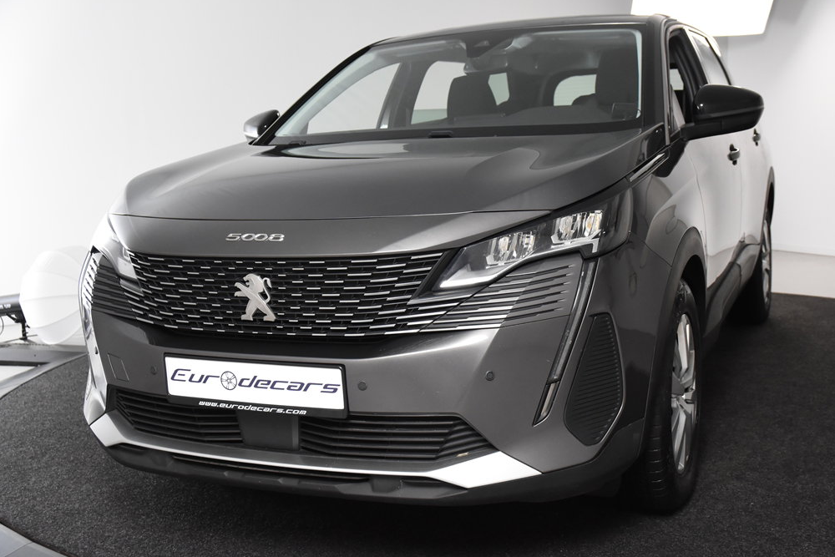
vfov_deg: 31.2
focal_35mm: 43
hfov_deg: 45.4
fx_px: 997
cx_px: 426
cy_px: 282
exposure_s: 1/100
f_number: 5
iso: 1600
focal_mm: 28
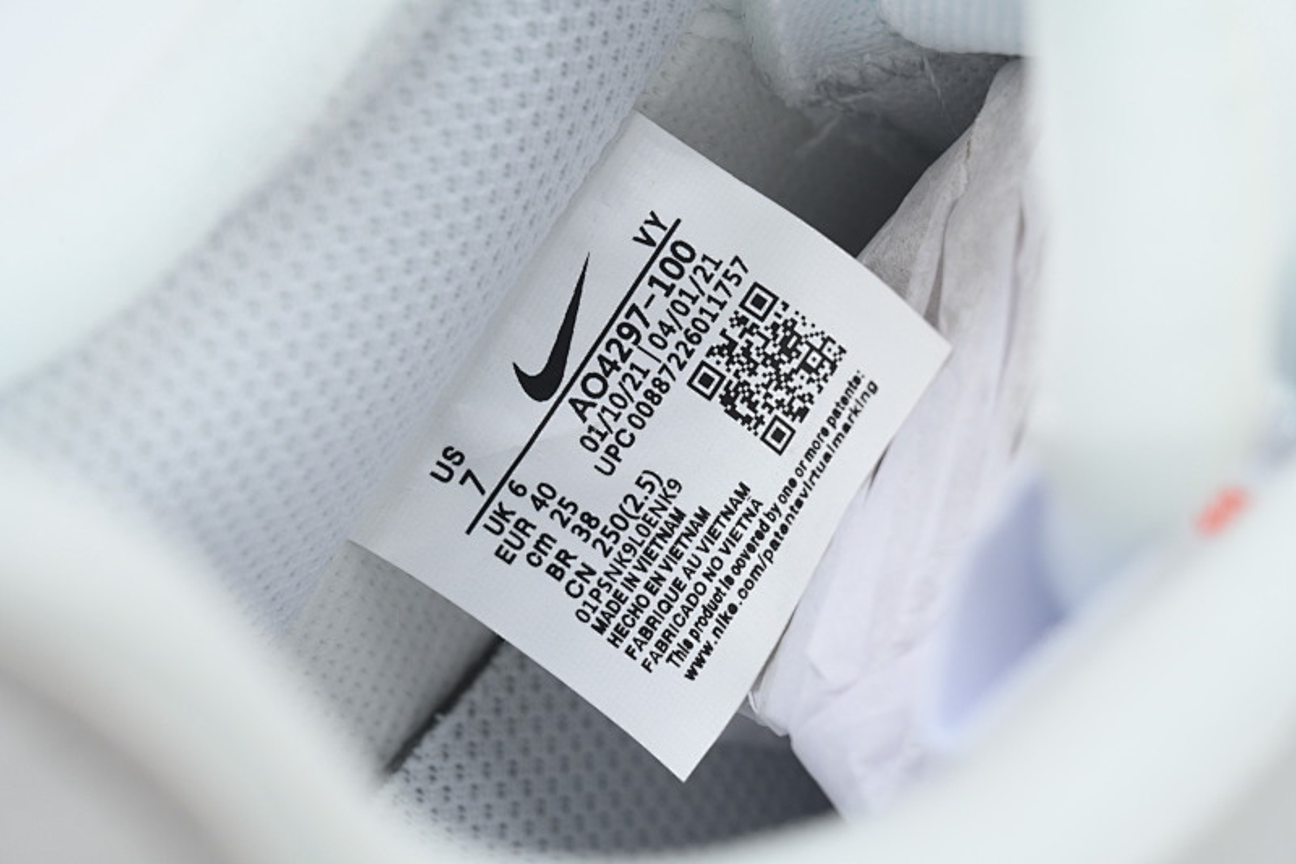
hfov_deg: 17.1
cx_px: 648
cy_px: 432
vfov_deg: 11.4
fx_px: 4319
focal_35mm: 120
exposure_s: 1/100
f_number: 13
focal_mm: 120
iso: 800
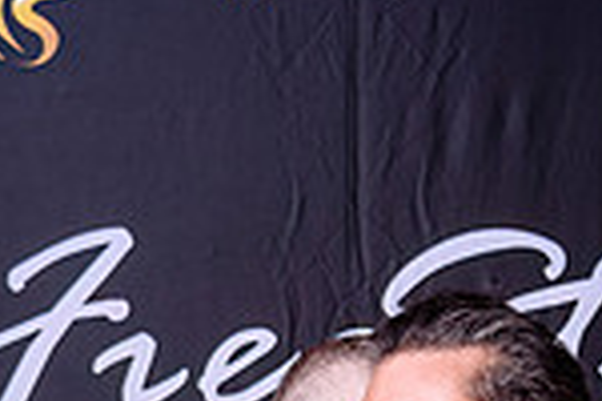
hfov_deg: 17.2
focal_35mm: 119
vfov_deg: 11.0
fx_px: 1990
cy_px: 647
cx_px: 413
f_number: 3.2
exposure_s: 1/100
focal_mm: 30
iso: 100
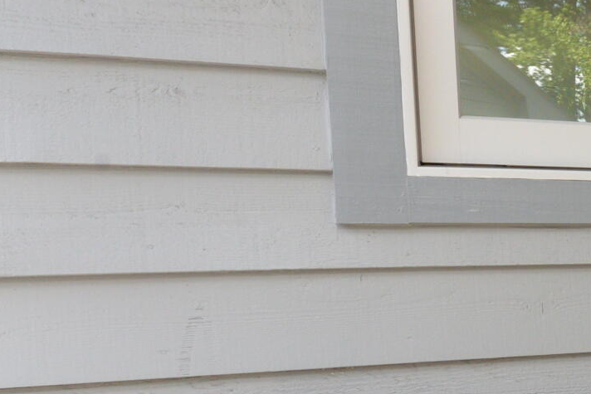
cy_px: 342
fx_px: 969
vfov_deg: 22.5
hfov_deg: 21.3
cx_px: 1082
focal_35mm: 59
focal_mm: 14
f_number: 10
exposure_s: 1/200
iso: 1600
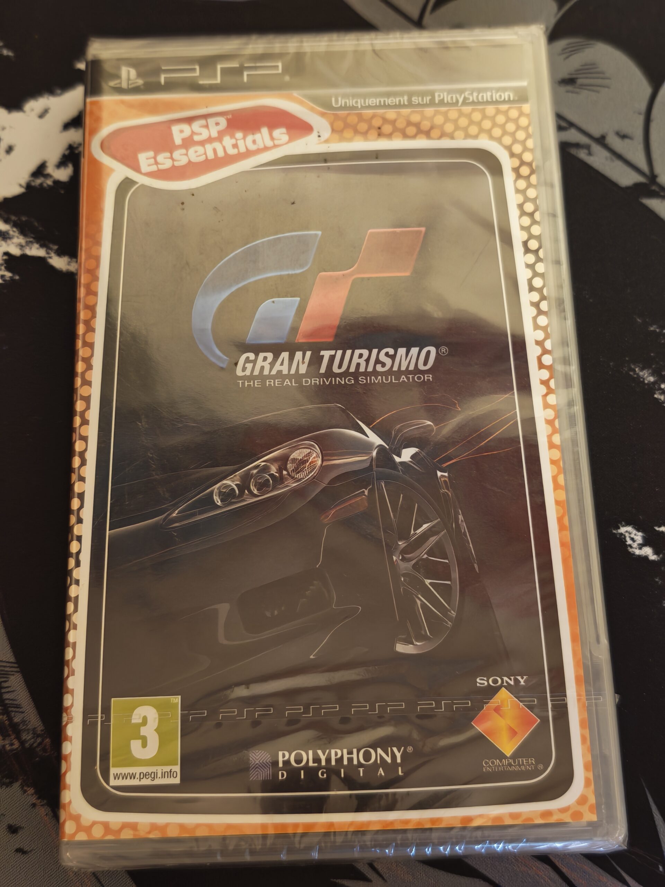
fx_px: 1178
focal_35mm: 46
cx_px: 332
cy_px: 444
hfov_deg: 31.5
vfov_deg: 41.2
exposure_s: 1/50
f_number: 1.6
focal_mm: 6.55
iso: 2000
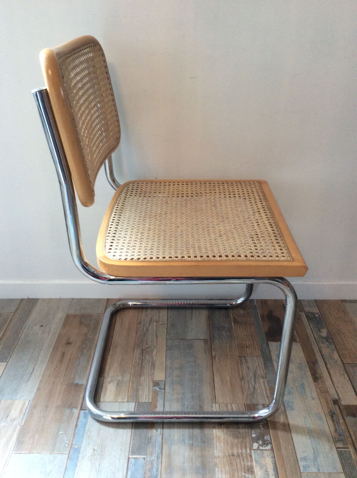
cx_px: 178
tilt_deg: -28.1
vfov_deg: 56.9
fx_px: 441
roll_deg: +1.5
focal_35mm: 32
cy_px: 239
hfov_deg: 44.1
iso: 125
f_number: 2.4
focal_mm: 3.3
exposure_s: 1/25
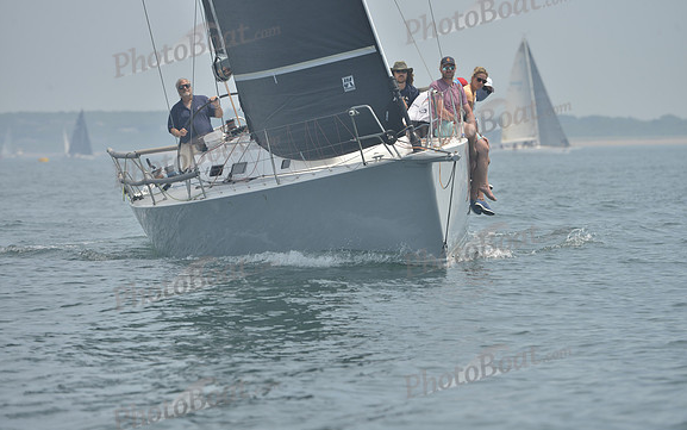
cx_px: 343
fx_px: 4607
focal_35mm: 246
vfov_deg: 5.3
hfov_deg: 8.5
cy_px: 202
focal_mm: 240
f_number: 8
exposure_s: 1/1000
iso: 280
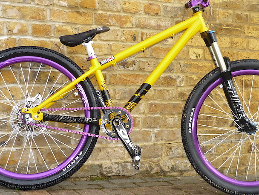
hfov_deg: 28.1
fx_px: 516
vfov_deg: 21.3
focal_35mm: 69
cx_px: 162
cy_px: 113
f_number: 3
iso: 100
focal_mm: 6.8
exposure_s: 1/80
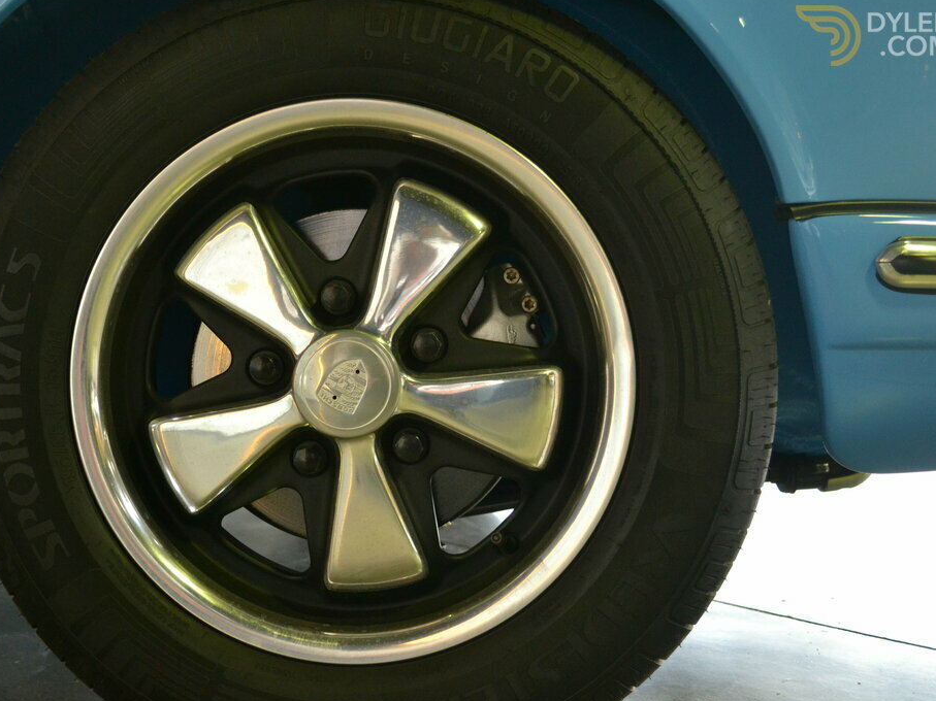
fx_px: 1136
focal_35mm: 42
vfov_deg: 34.3
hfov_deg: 44.4
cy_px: 407
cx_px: 342
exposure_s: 1/60
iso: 1250
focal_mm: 22
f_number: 3.8
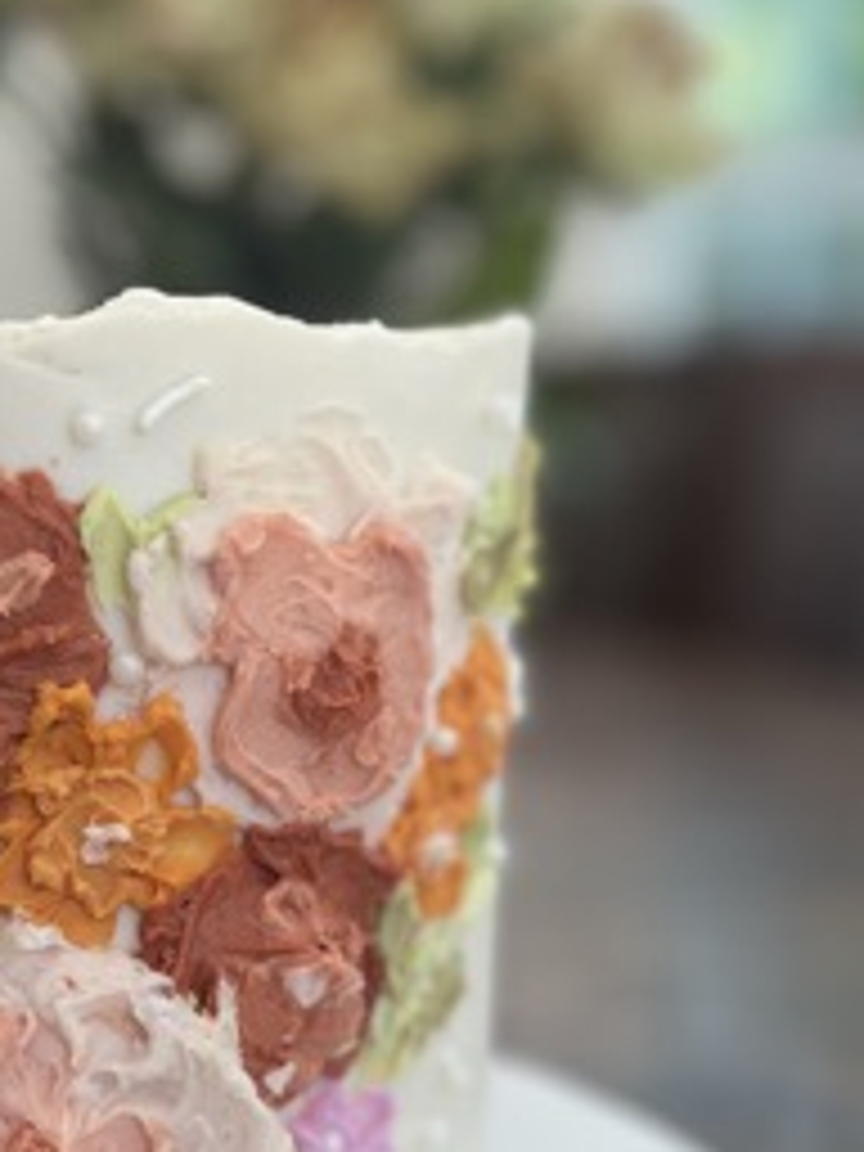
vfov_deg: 31.6
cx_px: 122
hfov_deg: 23.5
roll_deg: -1.0
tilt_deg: -7.5
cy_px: 670
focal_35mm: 61
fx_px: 2030
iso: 32
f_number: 1.5
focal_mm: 5.7
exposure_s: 1/120
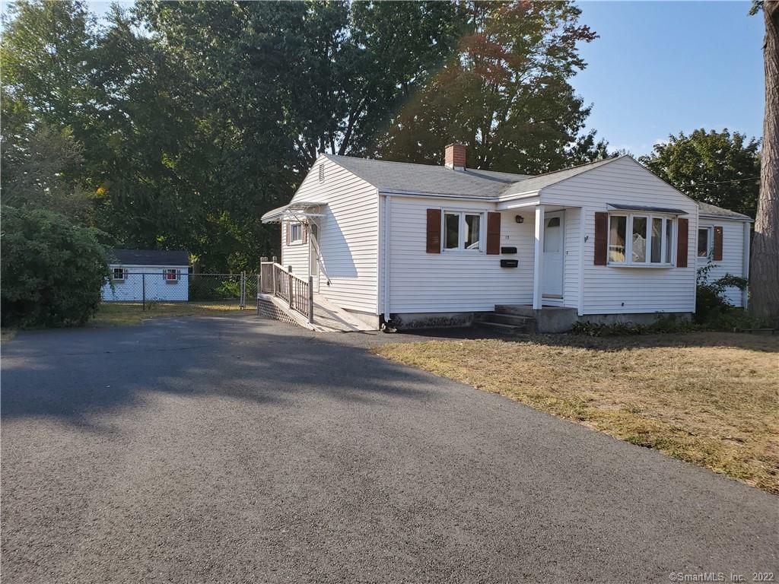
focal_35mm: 26
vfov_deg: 53.1
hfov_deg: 67.3
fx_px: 585
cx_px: 390
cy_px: 292
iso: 50
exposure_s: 1/1075
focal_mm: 4.3
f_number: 2.4
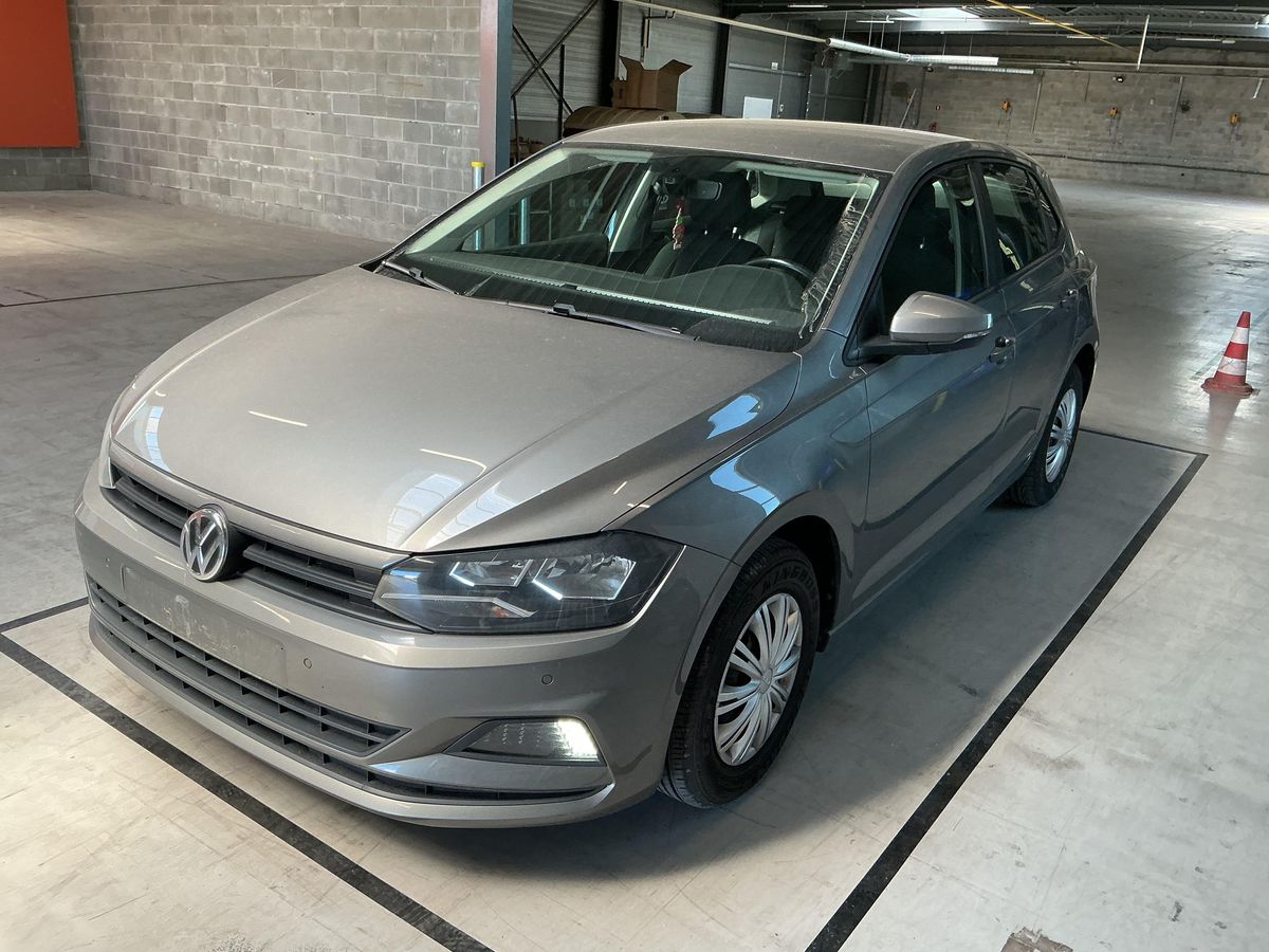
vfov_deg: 48.2
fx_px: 1063
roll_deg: -3.0
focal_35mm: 29
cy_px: 476
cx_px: 634
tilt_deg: -18.6
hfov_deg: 61.7
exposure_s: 1/100
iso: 64
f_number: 1.8
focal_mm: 3
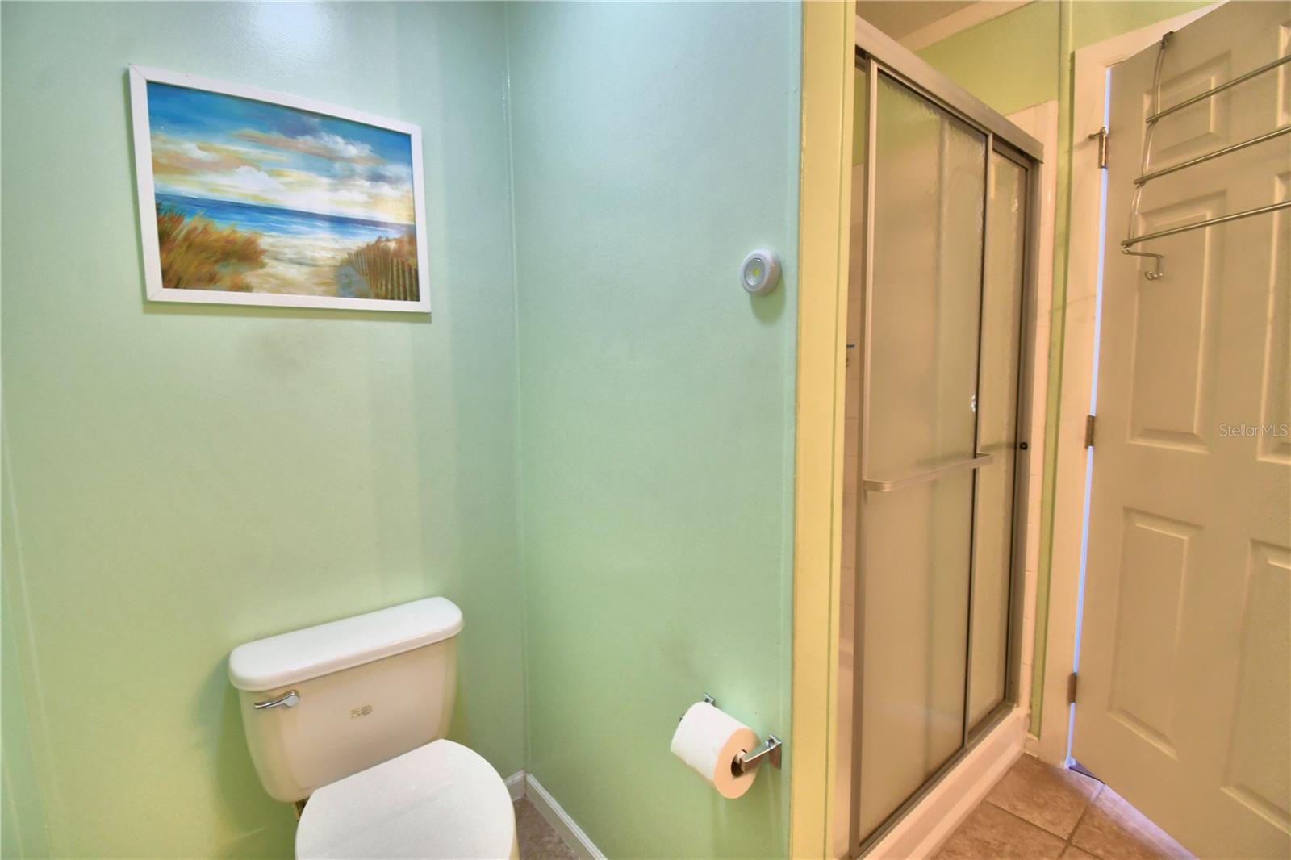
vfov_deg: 77.3
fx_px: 538
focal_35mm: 15
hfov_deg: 100.4
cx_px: 646
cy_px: 430
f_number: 4.5
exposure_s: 1/40
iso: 400
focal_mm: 10
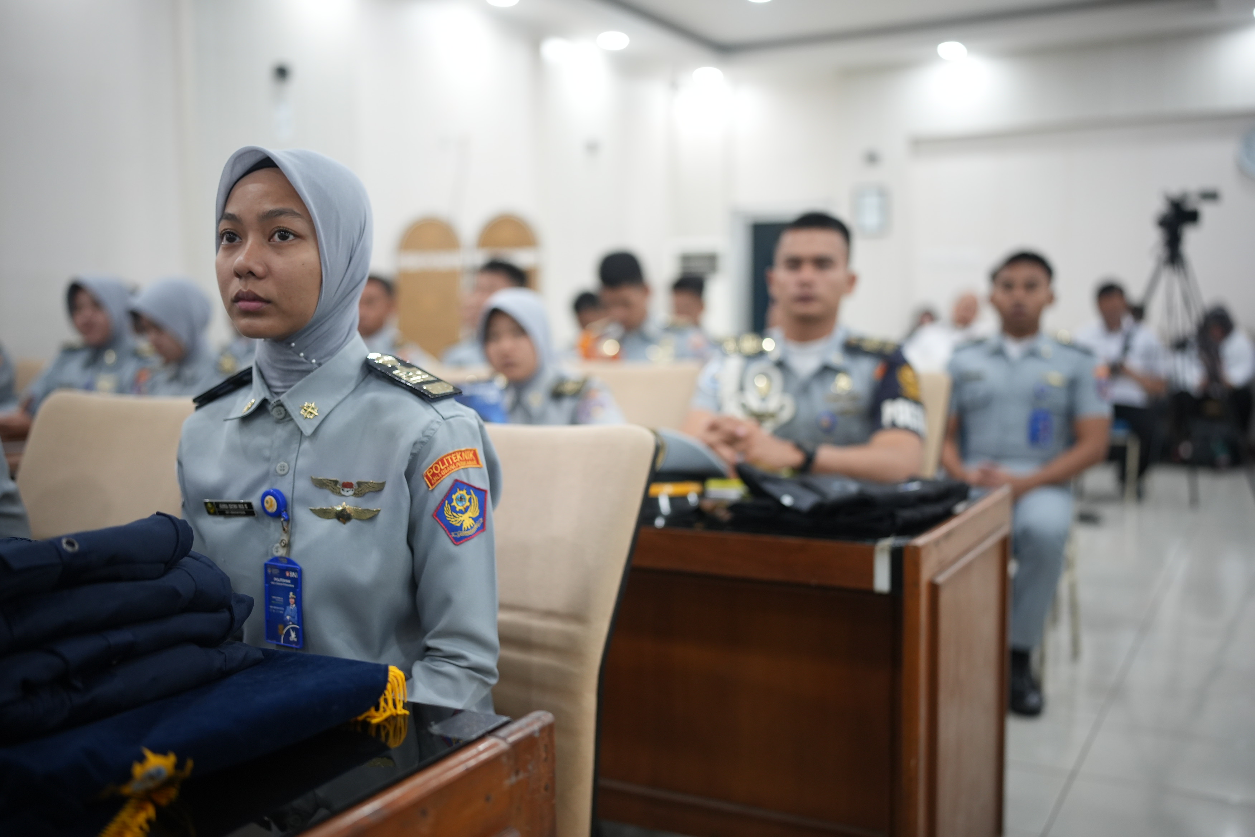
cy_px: 418
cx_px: 628
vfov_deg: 37.9
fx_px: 1220
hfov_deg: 54.4
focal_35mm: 35
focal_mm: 35
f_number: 1.4
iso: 1000
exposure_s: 1/171
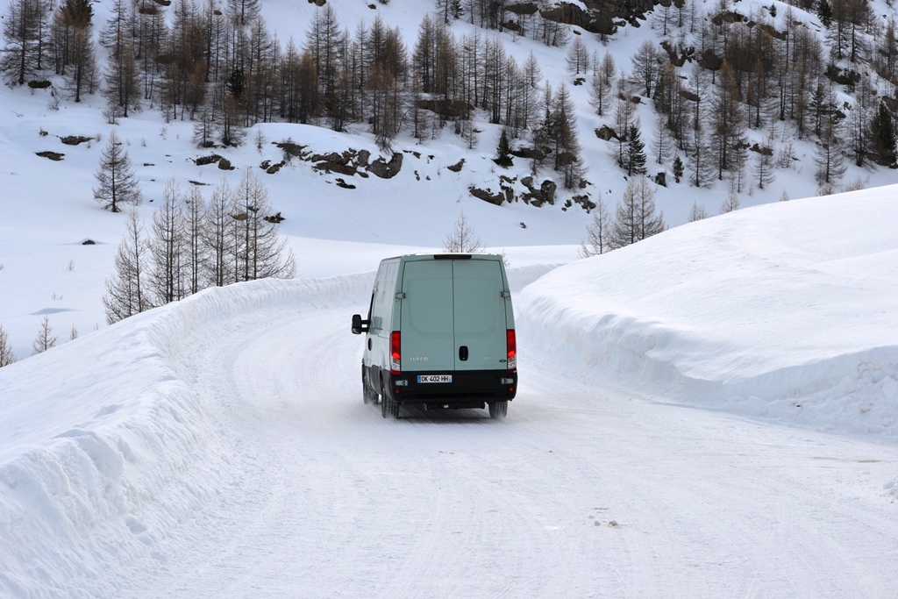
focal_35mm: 82
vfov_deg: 16.6
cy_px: 300
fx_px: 2058
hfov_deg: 24.6
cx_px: 449
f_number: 8
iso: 100
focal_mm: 55
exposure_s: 1/250
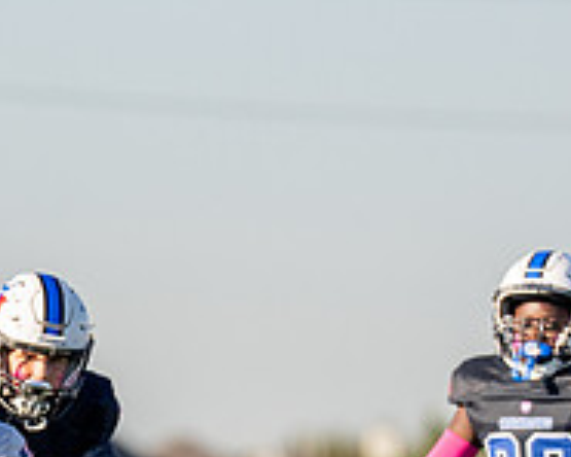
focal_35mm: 889
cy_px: 511
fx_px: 15024
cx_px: 66
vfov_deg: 1.7
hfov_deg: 2.2
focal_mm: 200
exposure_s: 1/5000
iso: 400
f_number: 2.8
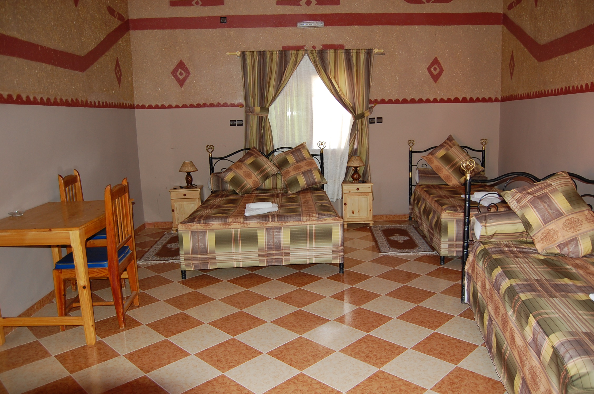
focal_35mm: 27
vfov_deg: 47.8
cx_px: 297
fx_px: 445
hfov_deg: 67.5
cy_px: 197
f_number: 3.5
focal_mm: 18
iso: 400
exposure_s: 1/60
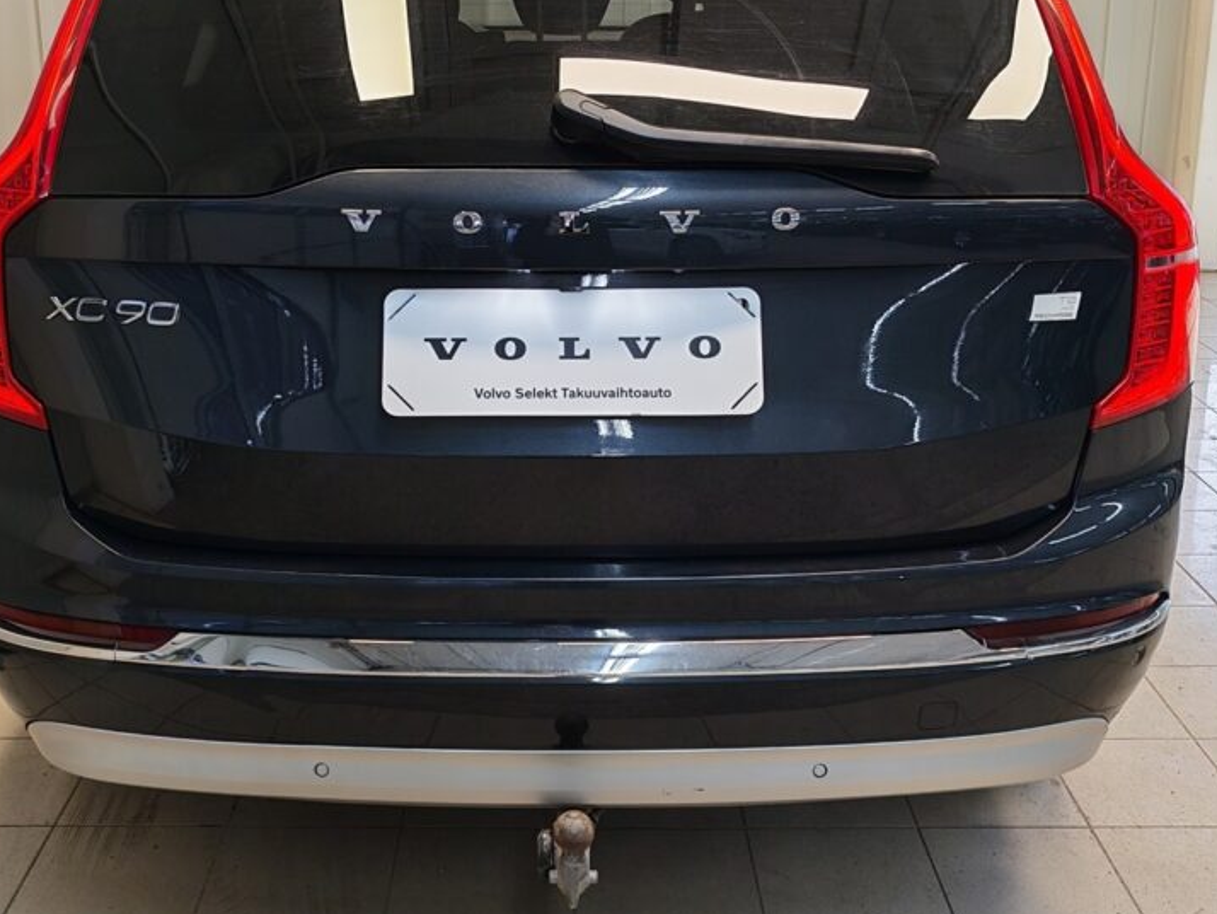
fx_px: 1512
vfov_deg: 33.4
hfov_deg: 43.8
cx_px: 557
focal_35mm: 43
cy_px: 338
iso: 50
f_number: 1.6
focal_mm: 5.4
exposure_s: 1/120
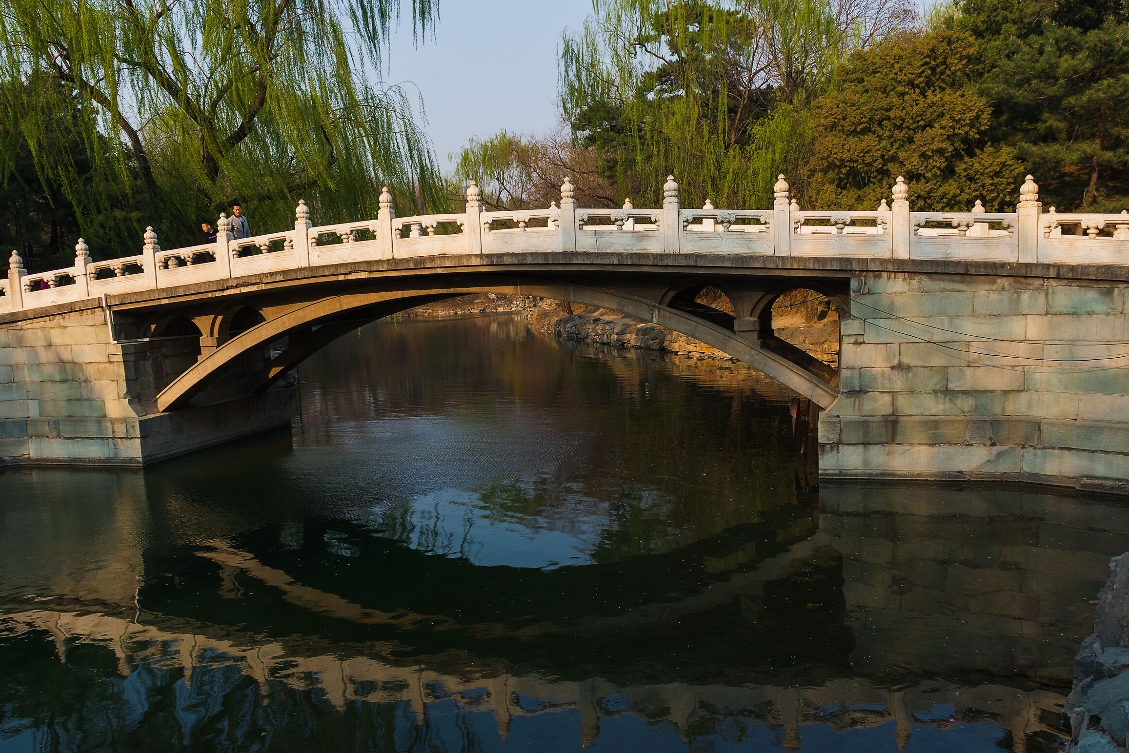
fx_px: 878
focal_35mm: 28
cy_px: 387
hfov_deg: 65.5
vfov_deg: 46.4
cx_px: 553
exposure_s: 1/125
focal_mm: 18
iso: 200
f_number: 11
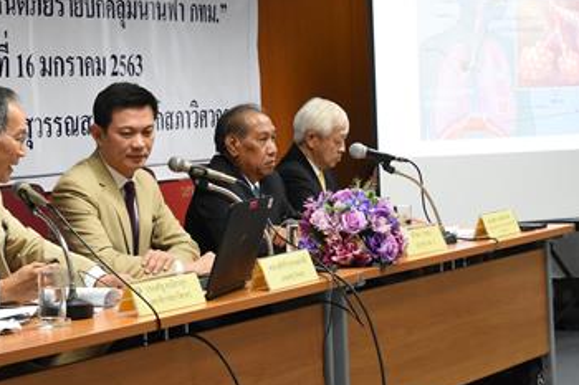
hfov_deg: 19.8
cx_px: 238
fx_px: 1656
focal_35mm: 103
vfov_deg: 13.2
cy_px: 73
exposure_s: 1/100
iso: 2500
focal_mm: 40
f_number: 5.6
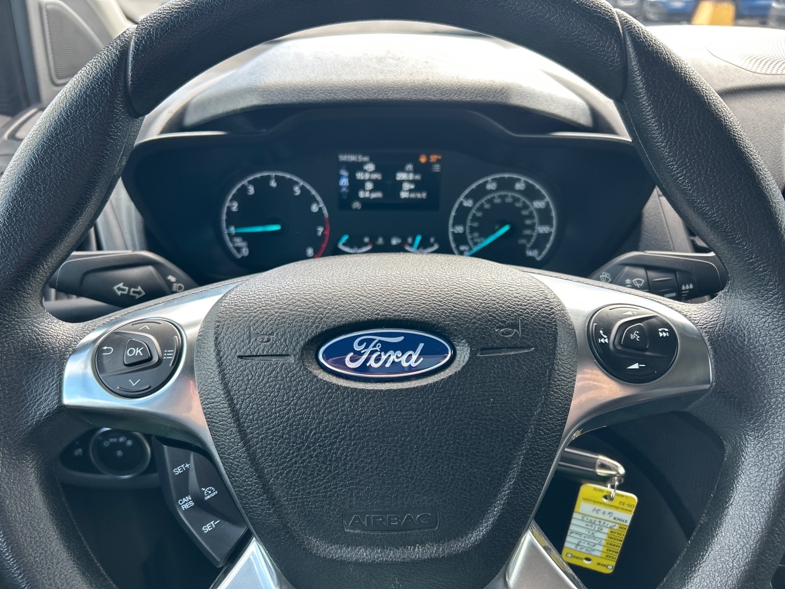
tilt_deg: -27.8
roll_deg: -2.3
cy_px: 294
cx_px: 392
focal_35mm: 26
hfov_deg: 67.3
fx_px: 590
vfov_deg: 53.1
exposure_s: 1/127
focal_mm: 5.7
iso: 32
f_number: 1.5
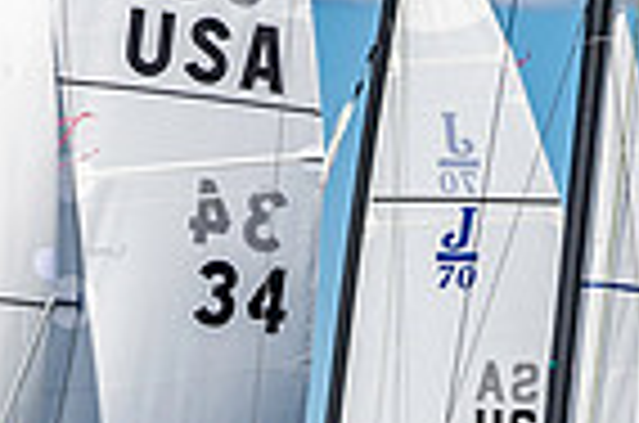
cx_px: 252
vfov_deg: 2.2
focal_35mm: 612
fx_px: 10839
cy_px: 783
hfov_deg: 3.4
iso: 500
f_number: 5.6
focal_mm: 145
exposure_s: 1/4000
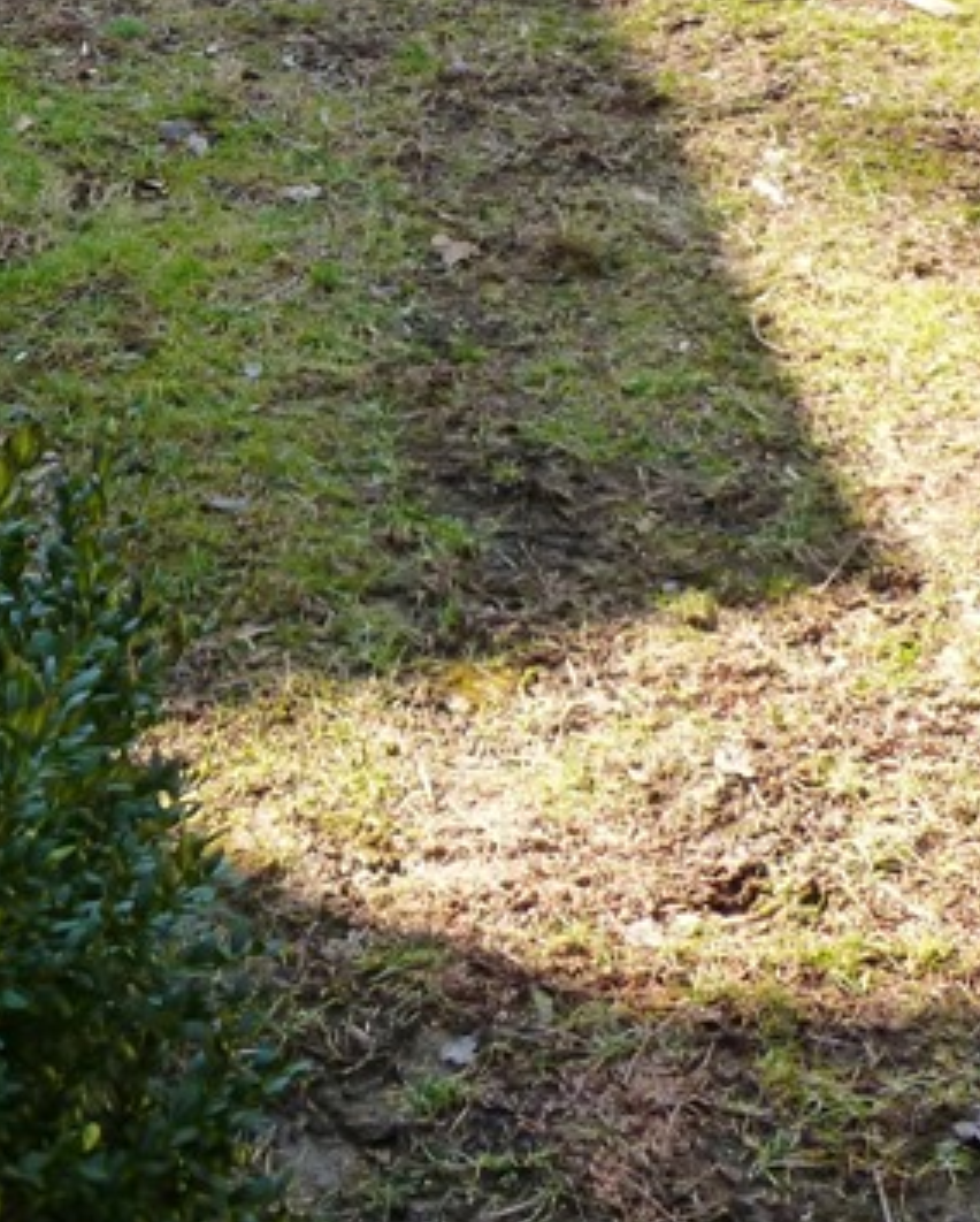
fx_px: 3402
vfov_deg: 19.0
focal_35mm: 94
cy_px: -338
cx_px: 209
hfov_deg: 16.3
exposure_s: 1/160
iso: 160
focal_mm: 5
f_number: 3.3
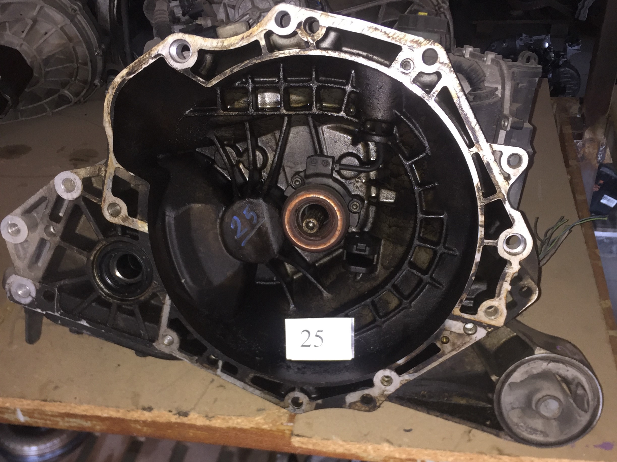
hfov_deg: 61.7
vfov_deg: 48.2
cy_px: 231
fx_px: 517
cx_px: 308
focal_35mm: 29
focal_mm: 4.15
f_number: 2.2
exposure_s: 1/17
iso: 80
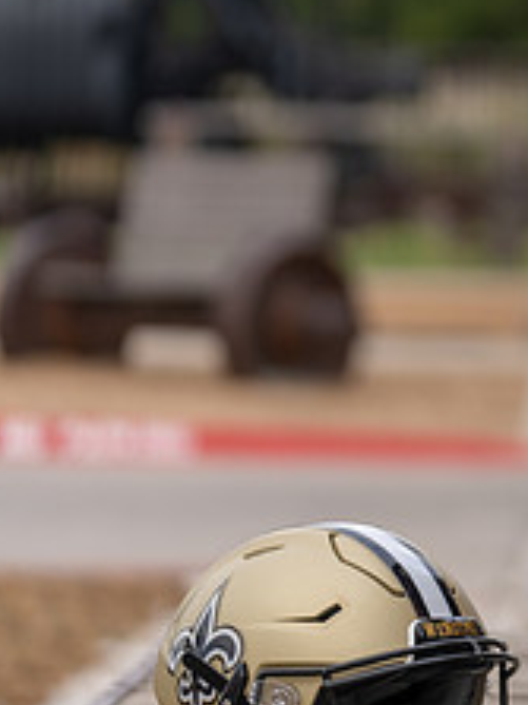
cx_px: 797
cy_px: 315
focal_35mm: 278
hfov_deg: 5.3
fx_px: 5659
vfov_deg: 7.1
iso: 100
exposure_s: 1/400
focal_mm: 111
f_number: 2.8
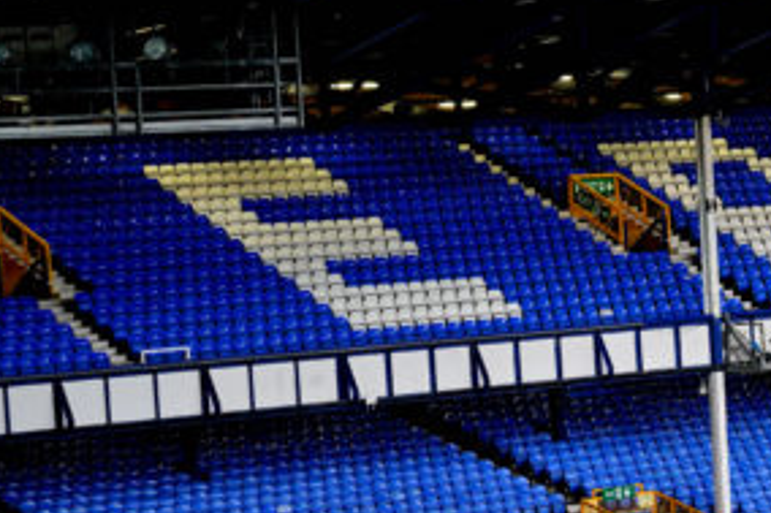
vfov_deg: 7.4
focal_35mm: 185
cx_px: 937
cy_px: 575
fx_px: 3960
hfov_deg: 10.9
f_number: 4.5
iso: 1600
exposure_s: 1/250
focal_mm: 70
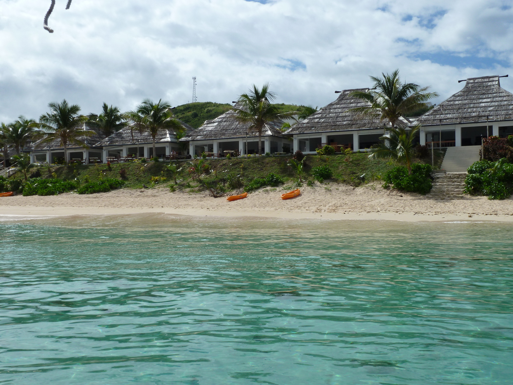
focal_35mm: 40
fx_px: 593
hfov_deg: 46.8
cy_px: 192
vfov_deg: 36.0
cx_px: 256
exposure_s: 1/800
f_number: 5.6
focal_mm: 6.5
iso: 80
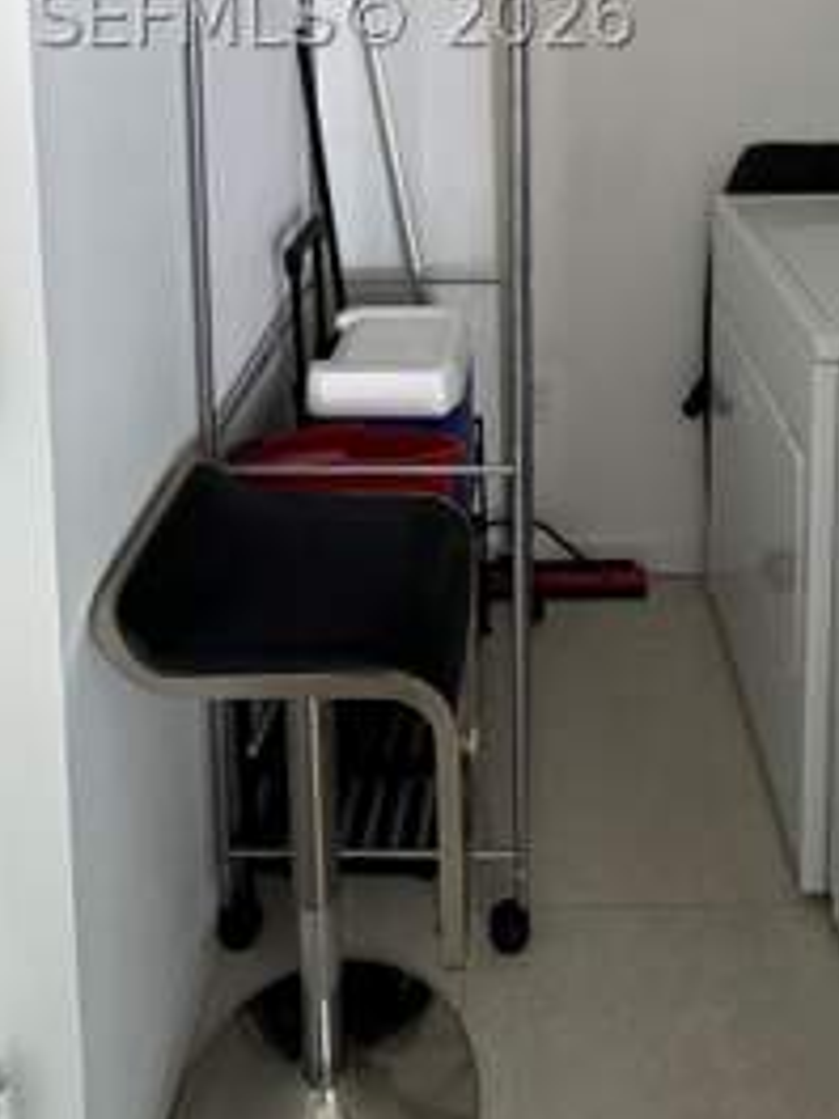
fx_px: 1099
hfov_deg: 41.4
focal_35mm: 34
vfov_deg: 46.0
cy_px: 17
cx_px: 534
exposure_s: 1/99
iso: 320
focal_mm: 2.22
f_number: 2.2
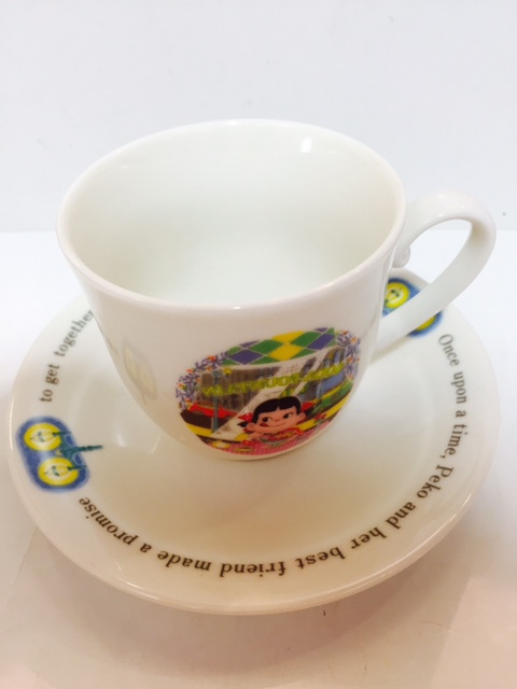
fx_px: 577
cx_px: 258
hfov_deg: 48.2
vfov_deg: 61.7
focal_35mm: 29
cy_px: 344
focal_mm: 4.15
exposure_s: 1/33
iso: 80
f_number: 2.2
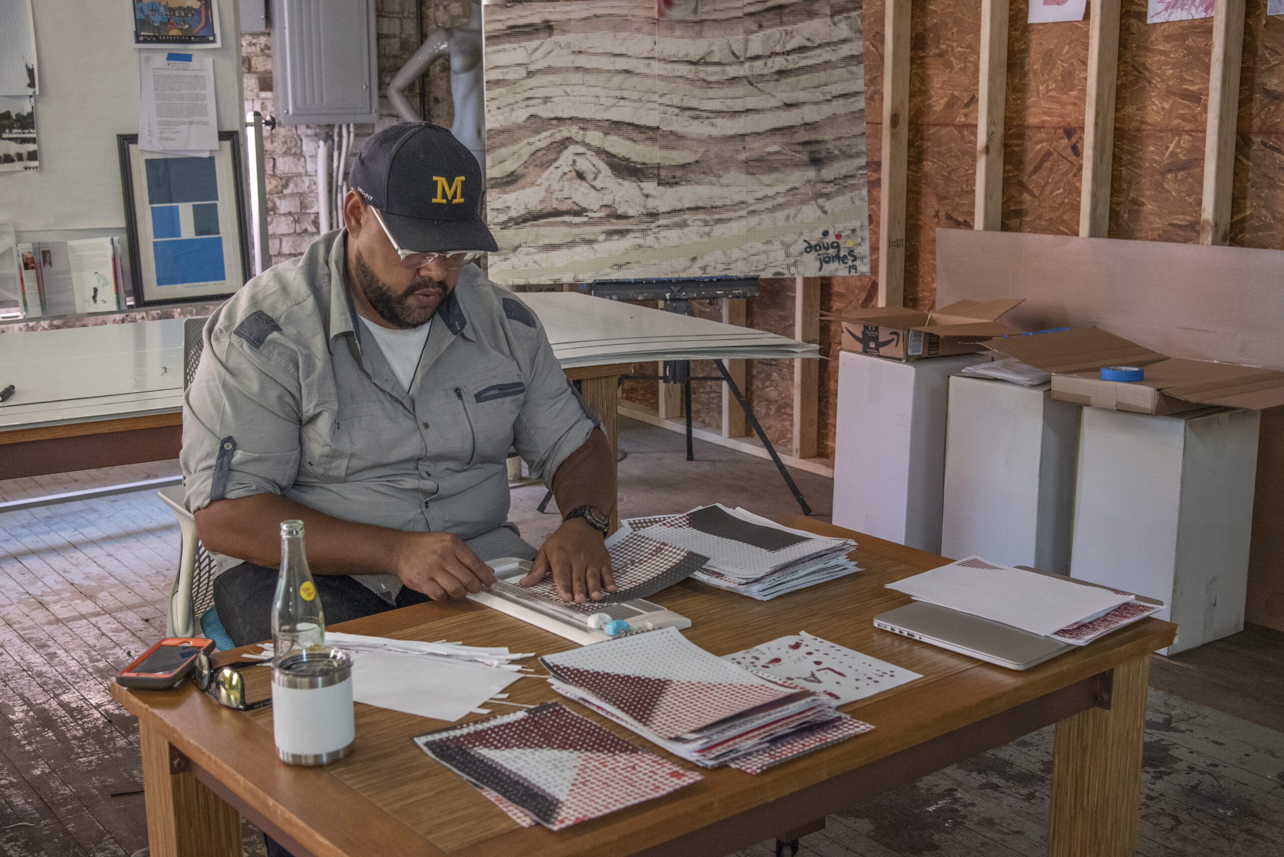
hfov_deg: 44.5
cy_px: 428
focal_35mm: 44
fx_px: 1570
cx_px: 642
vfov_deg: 30.5
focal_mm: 44
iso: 3200
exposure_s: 1/200
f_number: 5
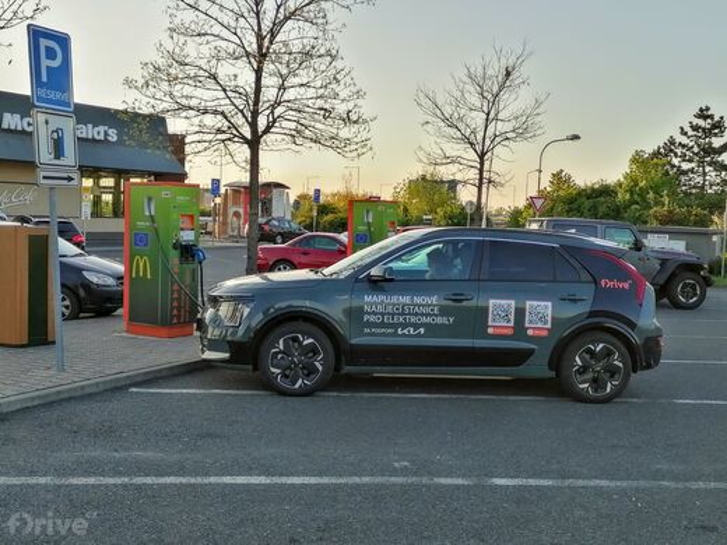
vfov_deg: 35.1
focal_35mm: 41
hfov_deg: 45.8
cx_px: 364
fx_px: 861
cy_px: 272
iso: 50
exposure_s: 1/670
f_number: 1.8
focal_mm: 5.3
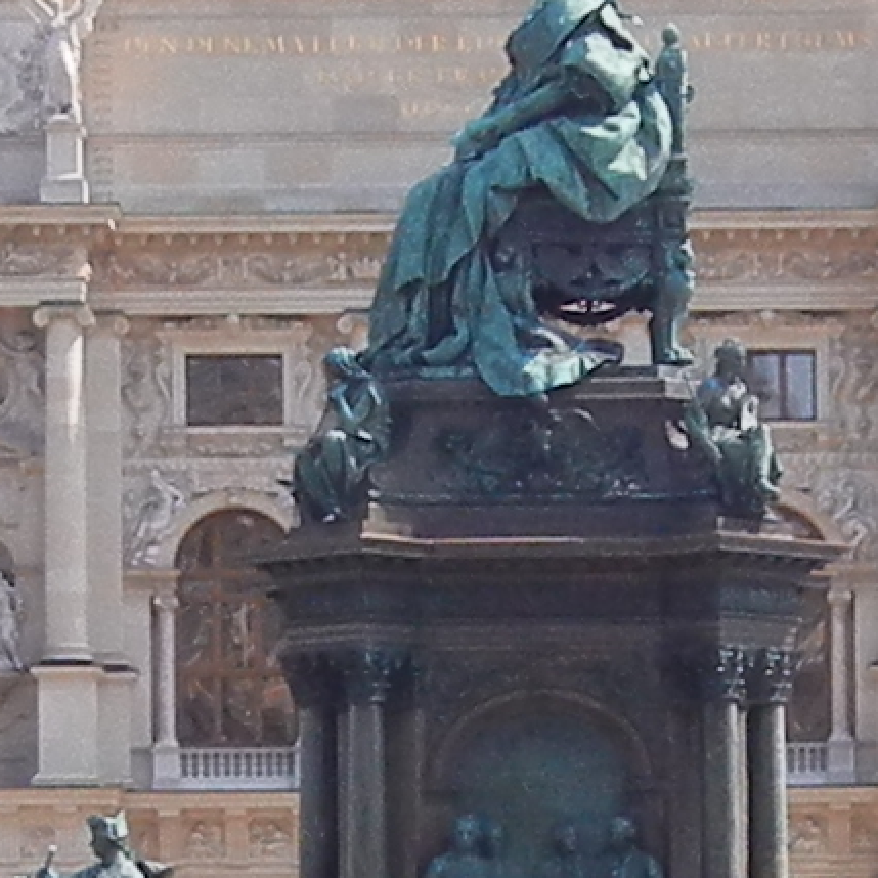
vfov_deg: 7.0
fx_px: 7088
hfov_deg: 7.1
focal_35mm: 247
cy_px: 1050
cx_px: 526
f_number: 3.5
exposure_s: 1/826
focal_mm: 5.4
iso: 160
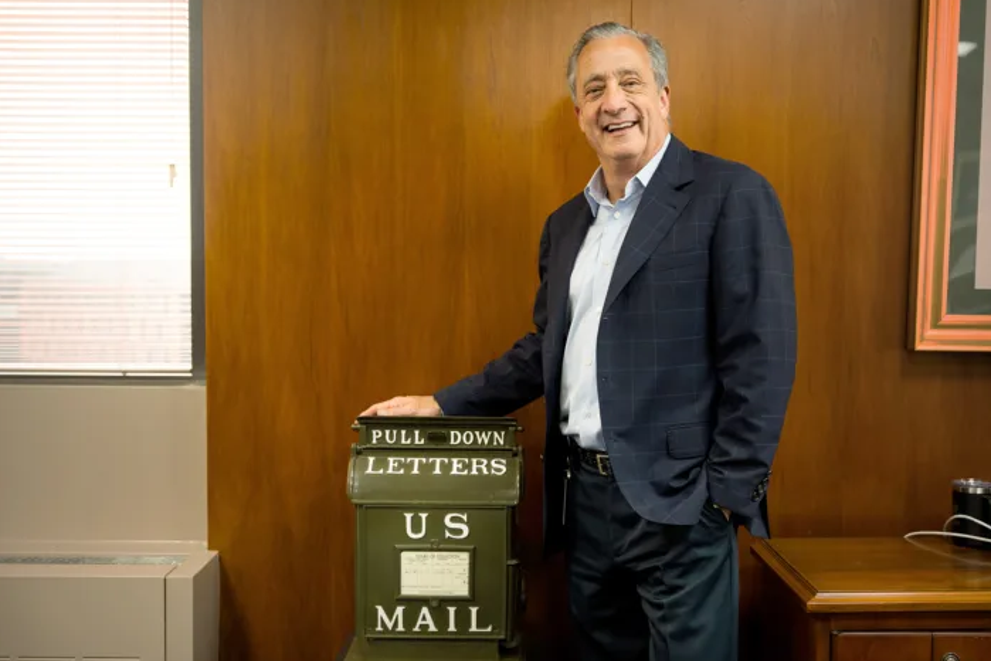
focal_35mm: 44
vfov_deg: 30.5
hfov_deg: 44.5
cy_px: 343
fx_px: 1211
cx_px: 527
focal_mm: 41
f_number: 2.8
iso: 800
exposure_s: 1/100
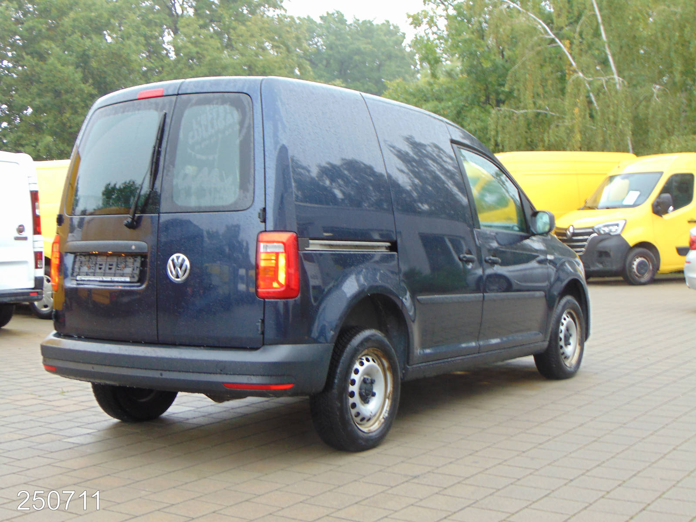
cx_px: 348
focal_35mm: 50
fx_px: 1005
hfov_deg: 38.2
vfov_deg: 29.1
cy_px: 261
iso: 100
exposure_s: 1/30
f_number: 3.5
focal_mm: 9
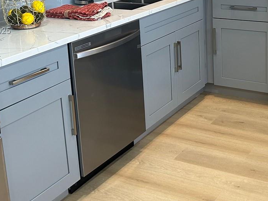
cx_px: 196
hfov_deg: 31.7
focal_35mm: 60
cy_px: 31
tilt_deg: -13.3
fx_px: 465
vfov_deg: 23.9
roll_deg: +1.4
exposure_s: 1/121
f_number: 1.5
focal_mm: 5.7
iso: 100
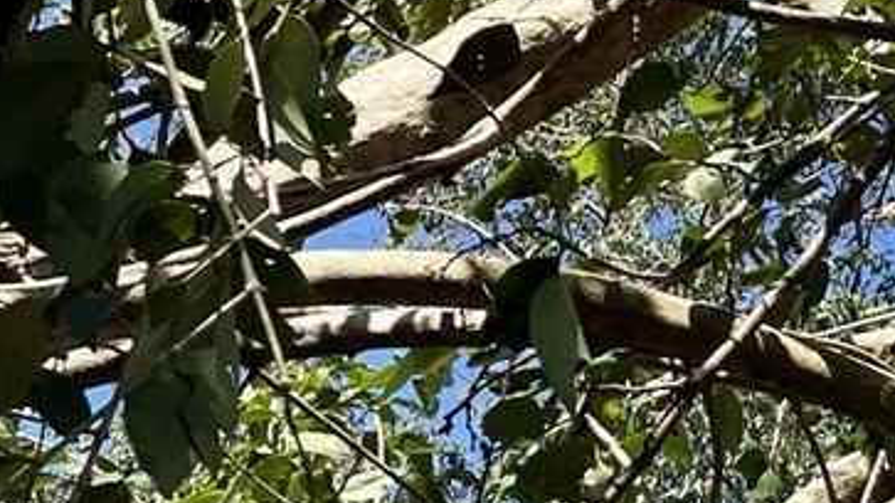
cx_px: 1698
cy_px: 216
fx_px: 3274
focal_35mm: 138
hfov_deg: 13.6
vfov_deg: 8.8
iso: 32
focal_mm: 4.2
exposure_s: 1/1350
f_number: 1.6
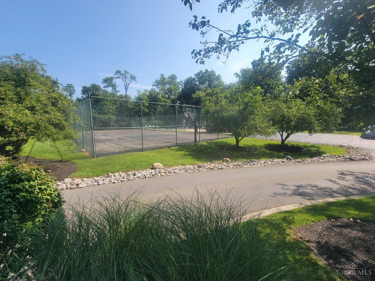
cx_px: 188
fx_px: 141
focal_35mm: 13
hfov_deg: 106.2
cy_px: 140
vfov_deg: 89.9
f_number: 2.2
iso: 50
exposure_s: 1/1002
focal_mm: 2.2
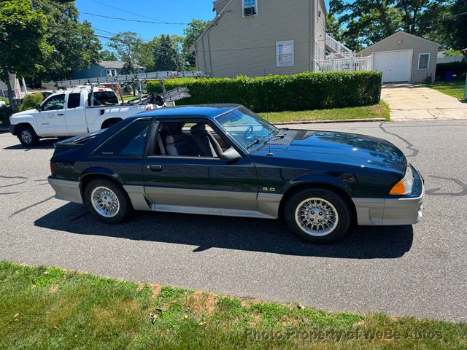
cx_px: 234
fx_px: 324
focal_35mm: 24
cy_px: 175
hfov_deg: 71.6
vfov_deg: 56.8
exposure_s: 1/2252
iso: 80
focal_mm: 6.76
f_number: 1.78
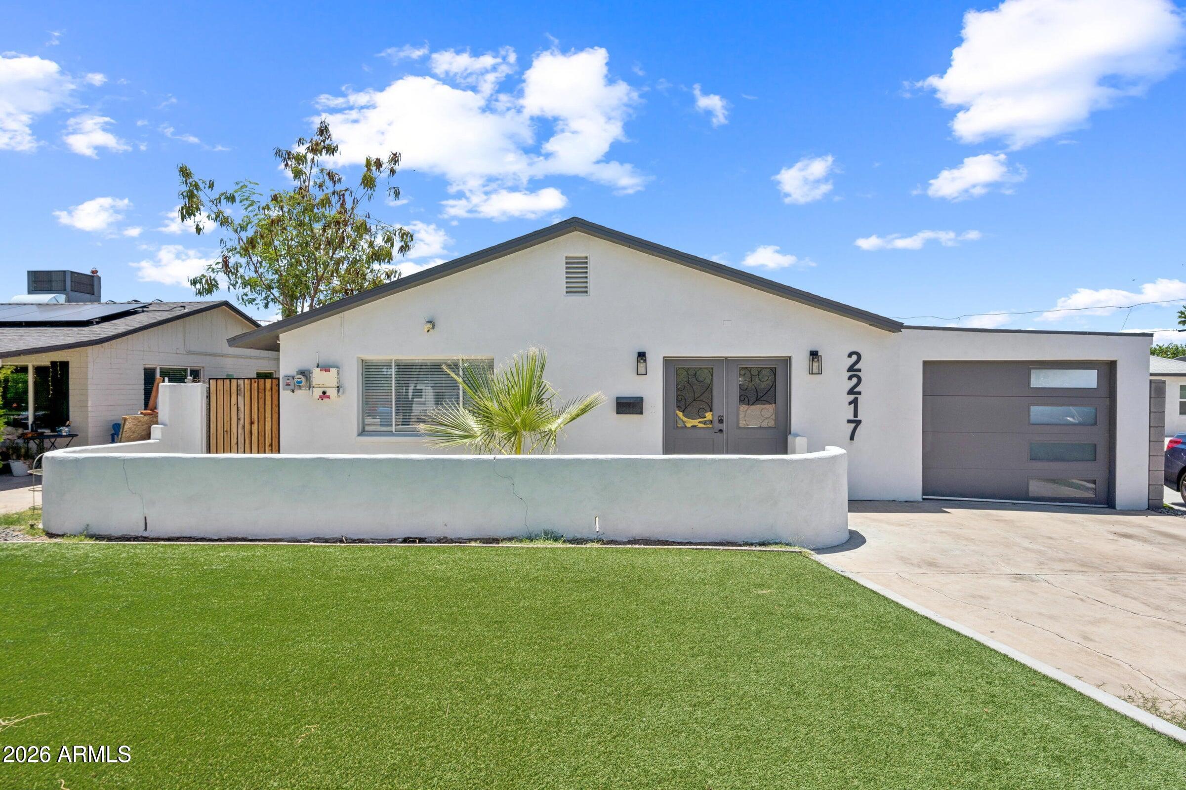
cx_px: 593
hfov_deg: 85.4
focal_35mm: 20
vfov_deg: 63.2
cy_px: 395
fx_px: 642
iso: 100
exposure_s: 1/500
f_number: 9
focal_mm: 19.5
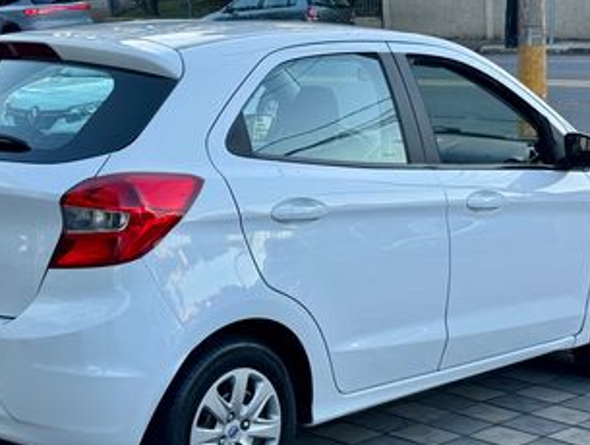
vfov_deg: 20.0
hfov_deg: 26.2
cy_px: 240
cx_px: 244
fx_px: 1264
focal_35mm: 74
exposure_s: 1/553
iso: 64
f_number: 1.78
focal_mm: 6.76
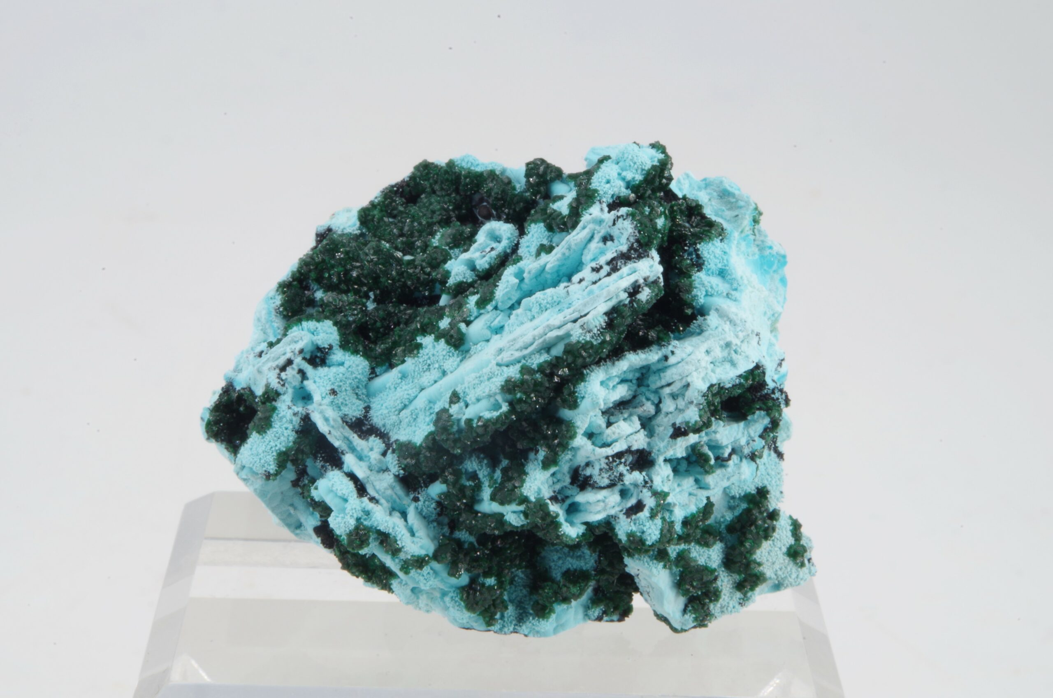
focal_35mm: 64
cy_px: 349
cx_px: 526
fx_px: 1868
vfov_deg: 21.2
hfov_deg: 31.5
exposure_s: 1/1.25
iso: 100
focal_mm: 42.5
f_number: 7.1
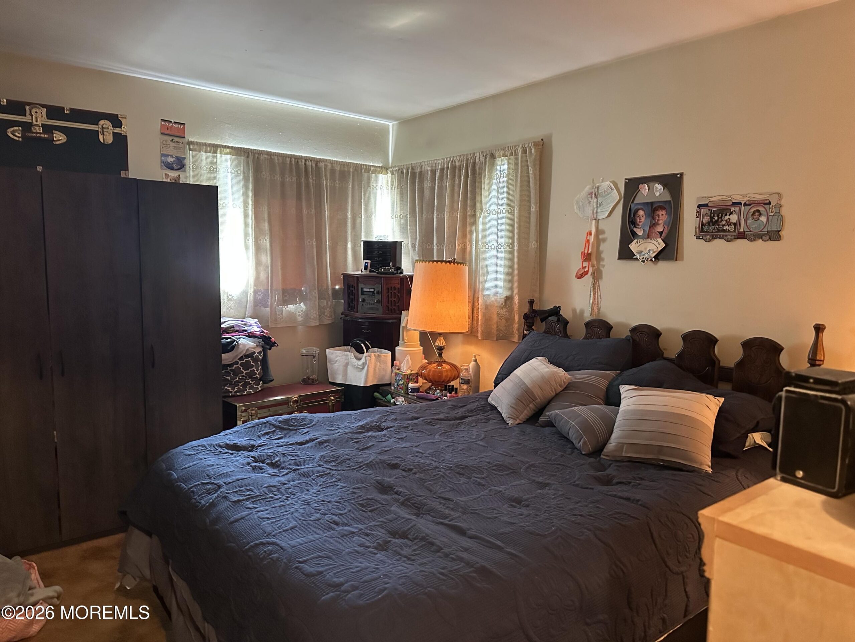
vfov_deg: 56.8
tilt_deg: -7.2
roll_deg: -1.5
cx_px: 428
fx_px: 593
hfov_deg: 71.6
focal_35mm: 24
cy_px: 321
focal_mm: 6.86
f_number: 1.78
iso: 800
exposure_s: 1/40
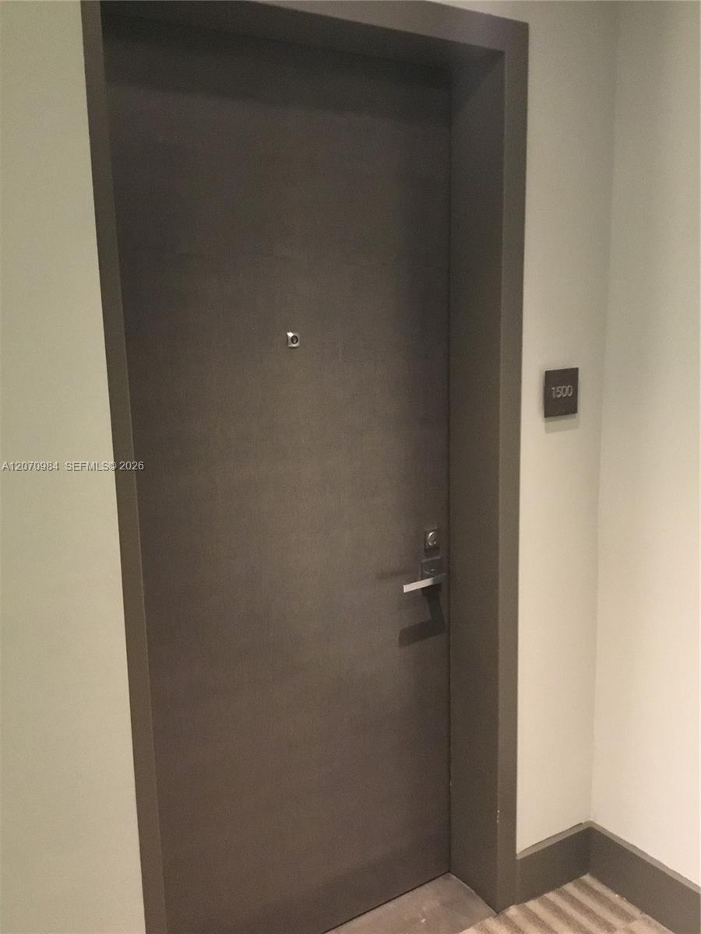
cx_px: 350
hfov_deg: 45.4
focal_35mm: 31
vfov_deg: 58.4
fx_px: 837
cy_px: 467
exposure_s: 1/15
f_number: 2.4
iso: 250
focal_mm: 3.3
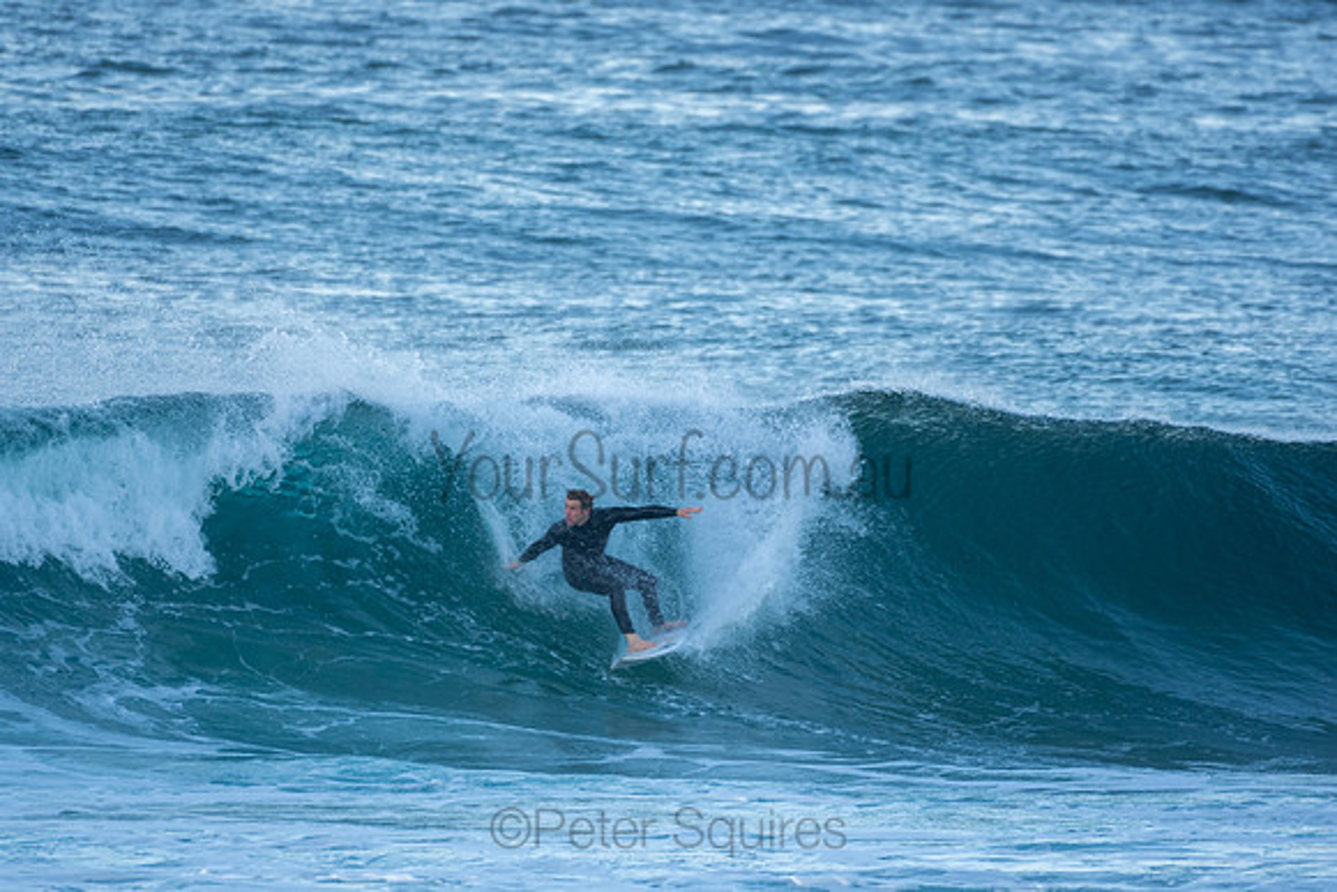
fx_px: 27859
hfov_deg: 2.7
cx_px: 668
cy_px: 446
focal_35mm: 750
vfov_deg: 1.8
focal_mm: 500
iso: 320
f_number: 5.6
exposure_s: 1/400
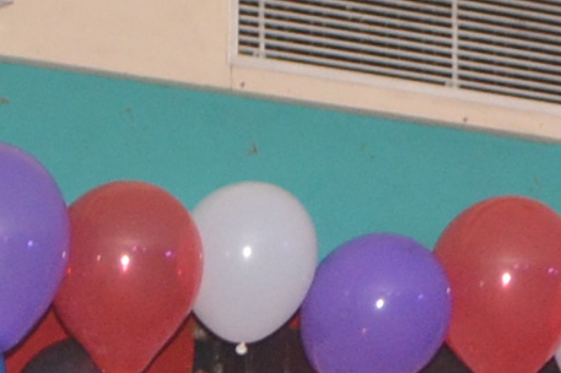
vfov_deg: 5.7
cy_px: 1028
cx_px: -575
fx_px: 3535
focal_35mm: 227
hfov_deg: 8.6
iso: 800
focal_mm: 20
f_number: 5.6
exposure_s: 1/125
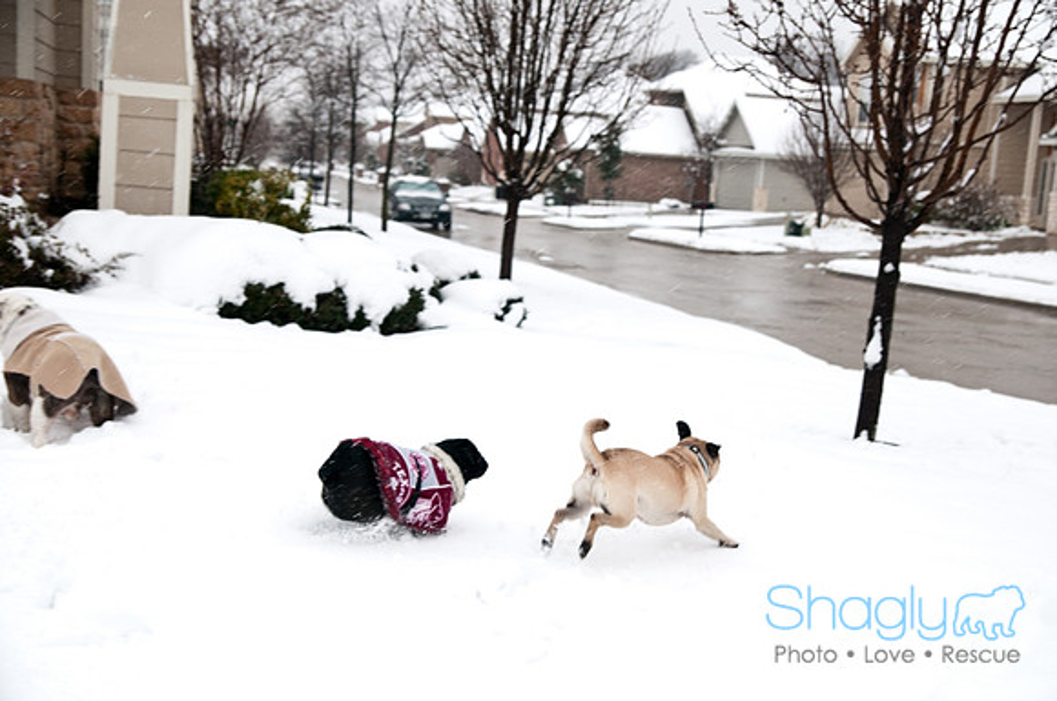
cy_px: 350
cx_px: 528
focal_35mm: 51
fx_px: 1495
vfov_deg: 26.4
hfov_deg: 38.9
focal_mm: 34
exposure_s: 1/200
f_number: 4
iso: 100
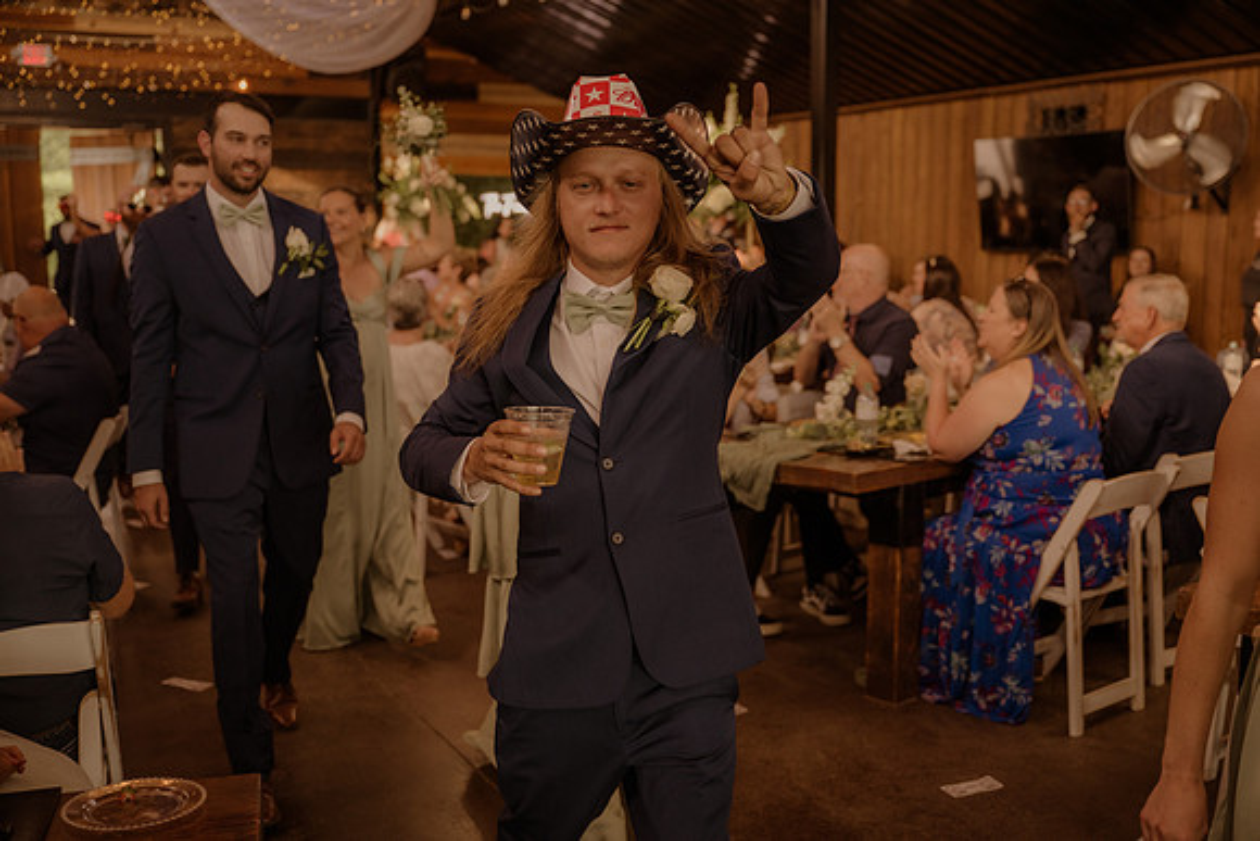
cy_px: 420
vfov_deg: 35.1
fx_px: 1330
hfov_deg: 50.7
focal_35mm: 38
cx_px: 630
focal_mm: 38
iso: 1000
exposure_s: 1/320
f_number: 2.8
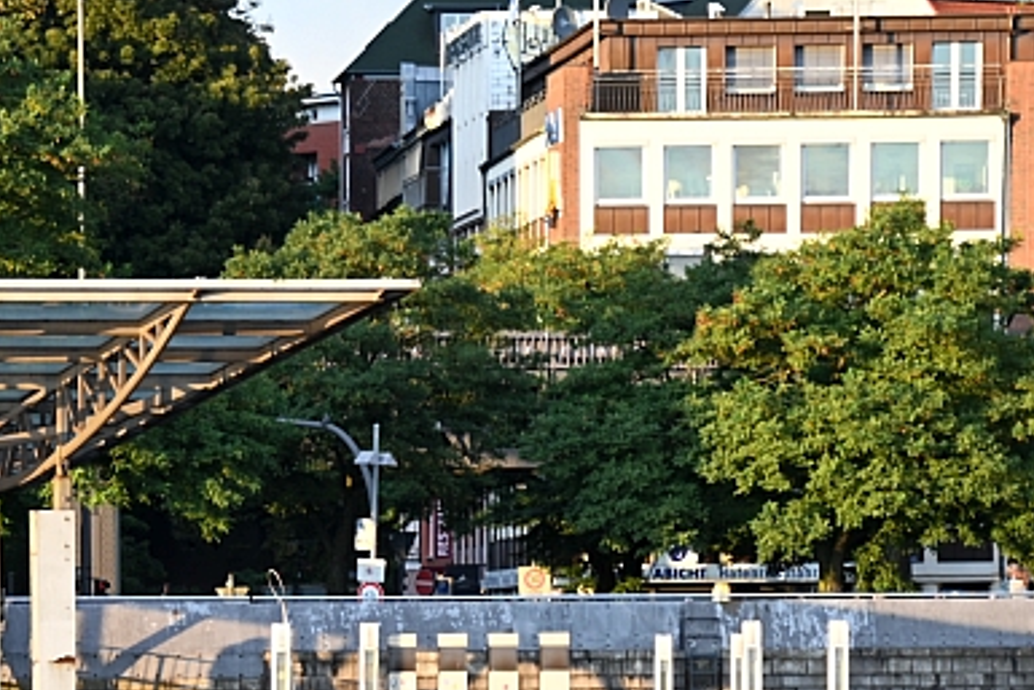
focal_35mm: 253
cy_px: 879
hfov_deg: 8.1
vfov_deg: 5.4
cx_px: 185
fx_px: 7269
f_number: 4
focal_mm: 95
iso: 140
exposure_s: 1/100
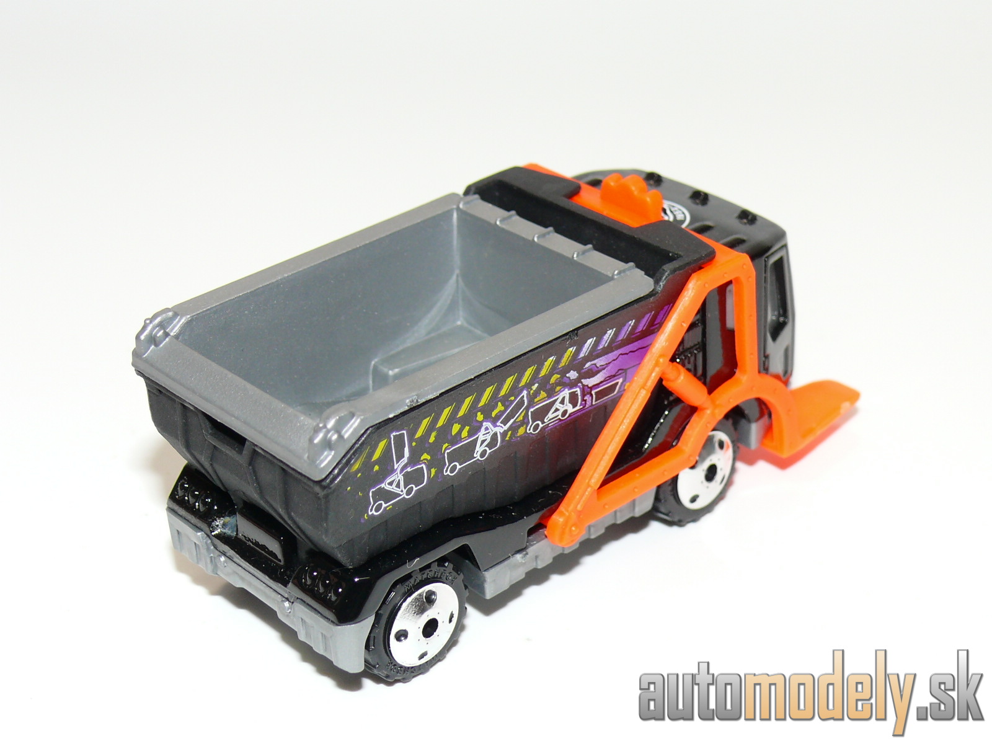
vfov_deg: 20.4
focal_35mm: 72
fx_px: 2063
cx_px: 496
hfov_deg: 27.0
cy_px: 372
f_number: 4
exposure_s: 1/30
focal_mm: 11.1
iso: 100
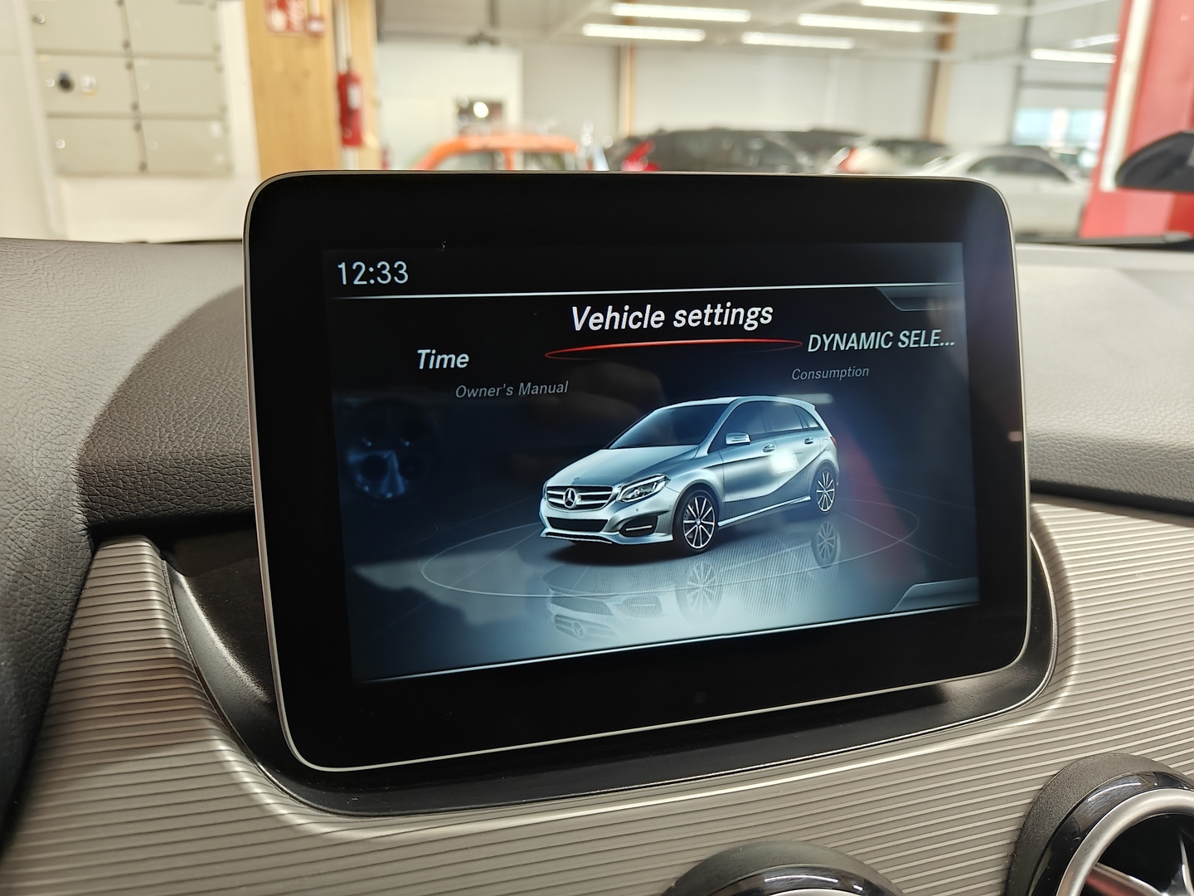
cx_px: 597
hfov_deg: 71.6
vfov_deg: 56.8
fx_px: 828
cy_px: 448
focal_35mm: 24
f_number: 1.8
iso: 160
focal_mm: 5.59
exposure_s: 1/50
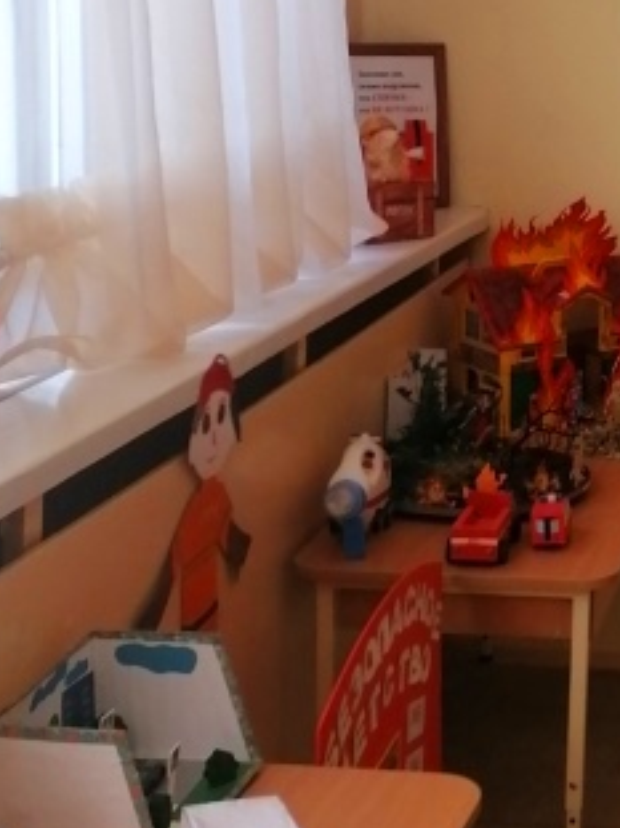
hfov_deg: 15.5
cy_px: 141
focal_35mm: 89
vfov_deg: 21.7
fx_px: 2127
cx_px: 894
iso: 80
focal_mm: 5.4
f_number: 1.8
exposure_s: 1/100
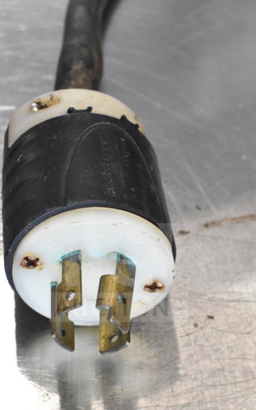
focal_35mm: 68
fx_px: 759
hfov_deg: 19.1
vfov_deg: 30.0
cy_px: 273
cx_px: 118
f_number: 7.1
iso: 6400
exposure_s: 1/200
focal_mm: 32
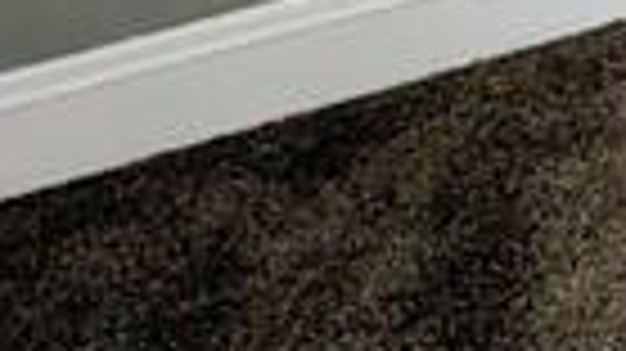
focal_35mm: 112
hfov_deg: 13.0
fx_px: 1858
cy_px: -814
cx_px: 1617
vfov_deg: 8.4
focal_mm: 1.85
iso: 84
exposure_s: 1/24
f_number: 2.2
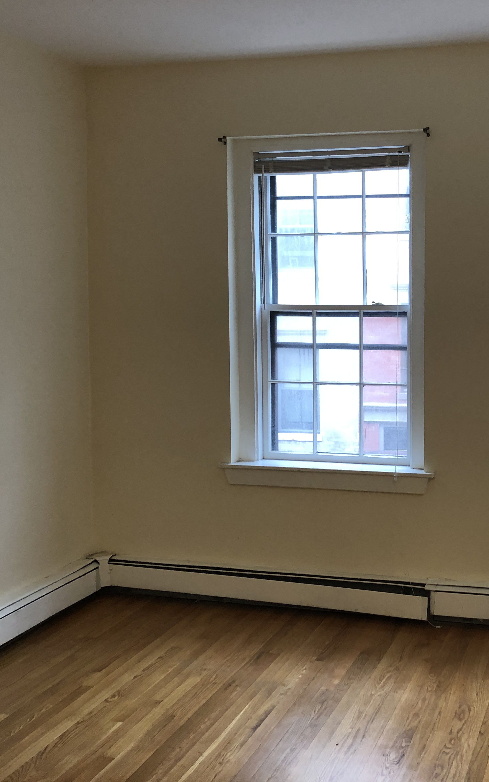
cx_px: 404
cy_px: 389
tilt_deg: -2.7
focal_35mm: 40
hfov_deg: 31.0
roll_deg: +0.9
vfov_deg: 49.3
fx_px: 853
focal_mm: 4
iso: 25
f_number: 1.8
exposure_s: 1/30
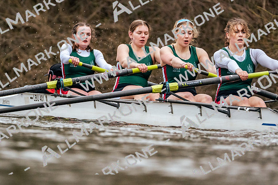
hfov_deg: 2.3
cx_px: 139
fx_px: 6951
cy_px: 92
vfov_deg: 1.5
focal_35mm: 900
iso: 4000
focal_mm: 600
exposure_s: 1/2000
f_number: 6.3
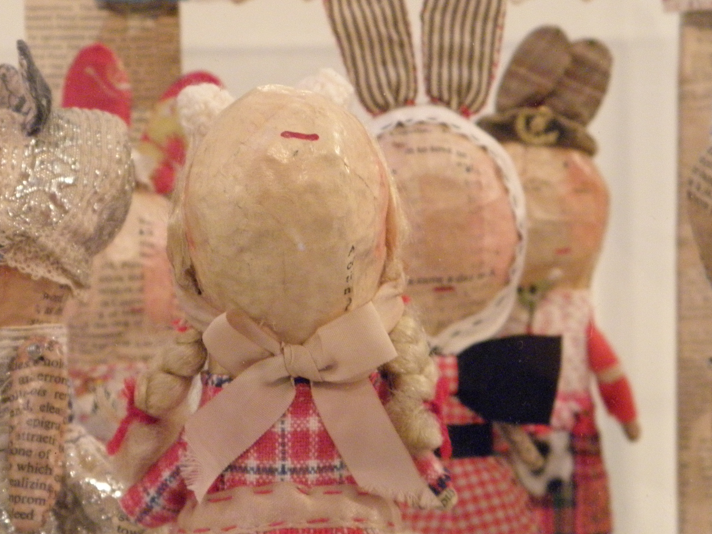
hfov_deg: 29.7
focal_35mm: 65
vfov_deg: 22.5
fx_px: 1337
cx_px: 271
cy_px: 344
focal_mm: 9.1
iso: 400
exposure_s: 1/30
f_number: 4
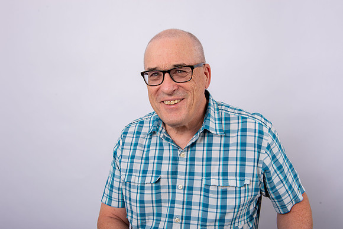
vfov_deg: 35.0
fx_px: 362
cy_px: 114
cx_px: 172
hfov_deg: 50.7
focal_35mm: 38
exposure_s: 1/250
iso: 125
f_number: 9
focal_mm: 38
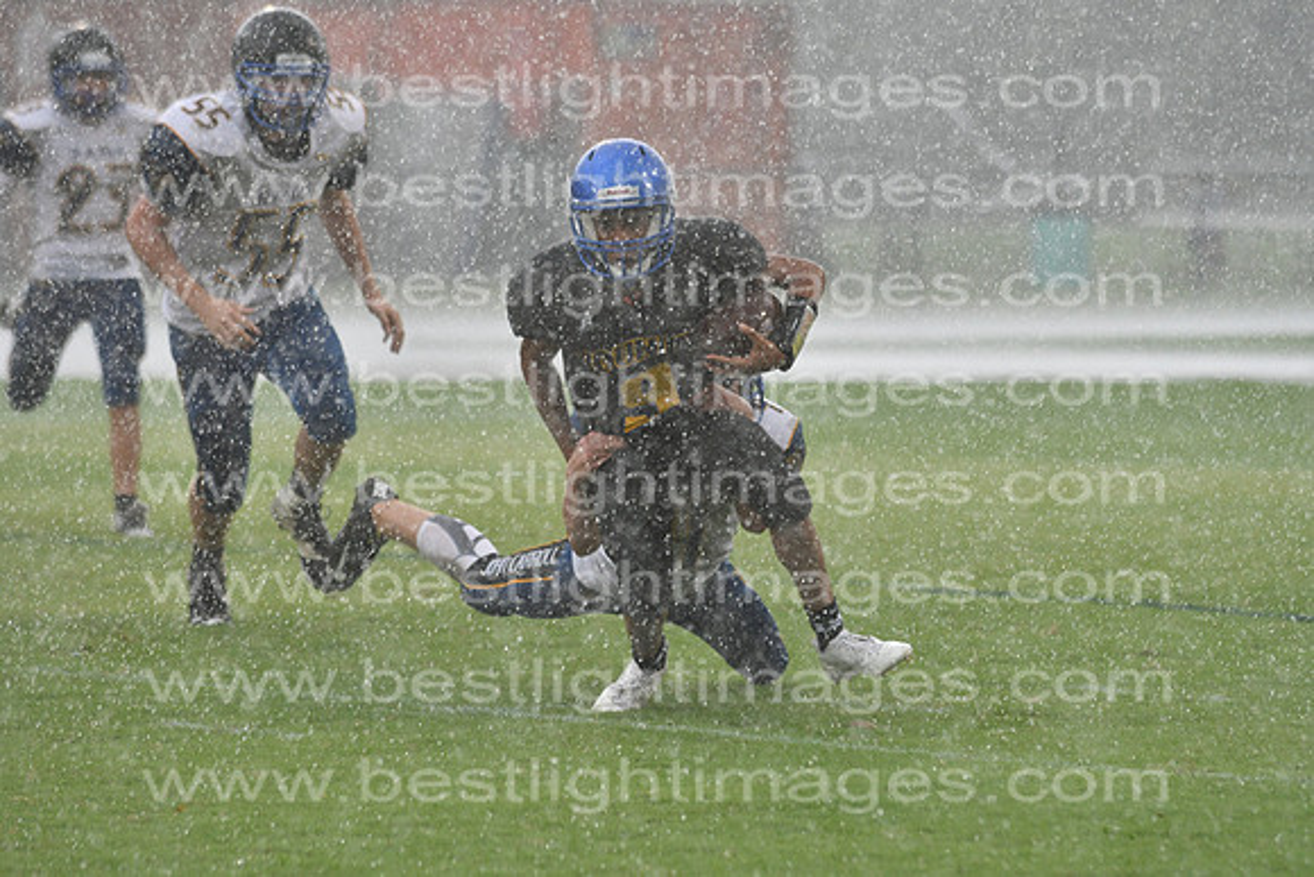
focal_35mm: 210
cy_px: 438
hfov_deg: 9.8
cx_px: 657
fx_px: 7666
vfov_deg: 6.5
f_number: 4.5
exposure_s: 1/1000
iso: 1000
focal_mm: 140
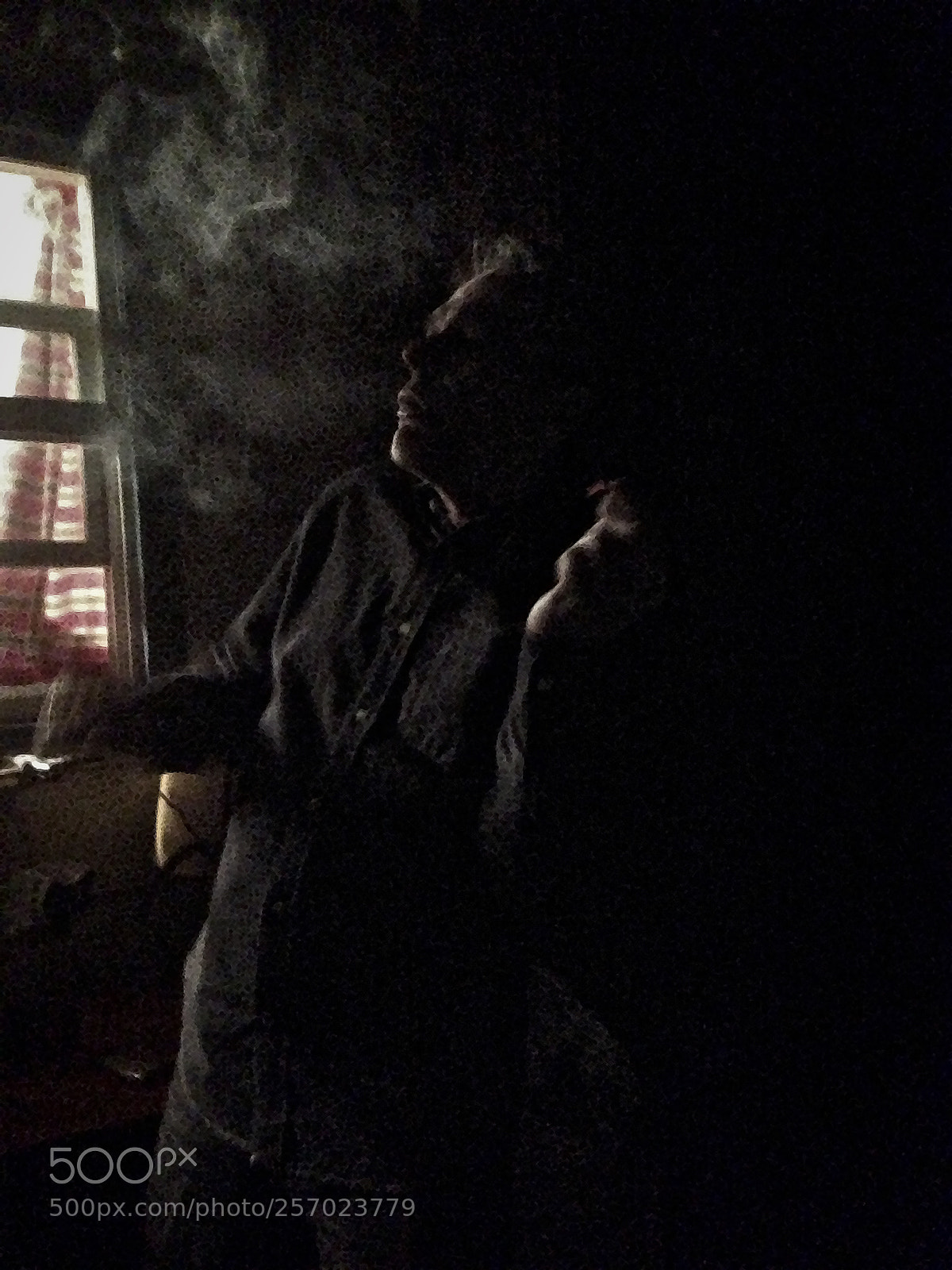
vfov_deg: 55.4
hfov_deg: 42.9
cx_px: 476
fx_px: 1210
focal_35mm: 33
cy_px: 635
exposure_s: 1/15
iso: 3200
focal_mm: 4.13
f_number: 2.4
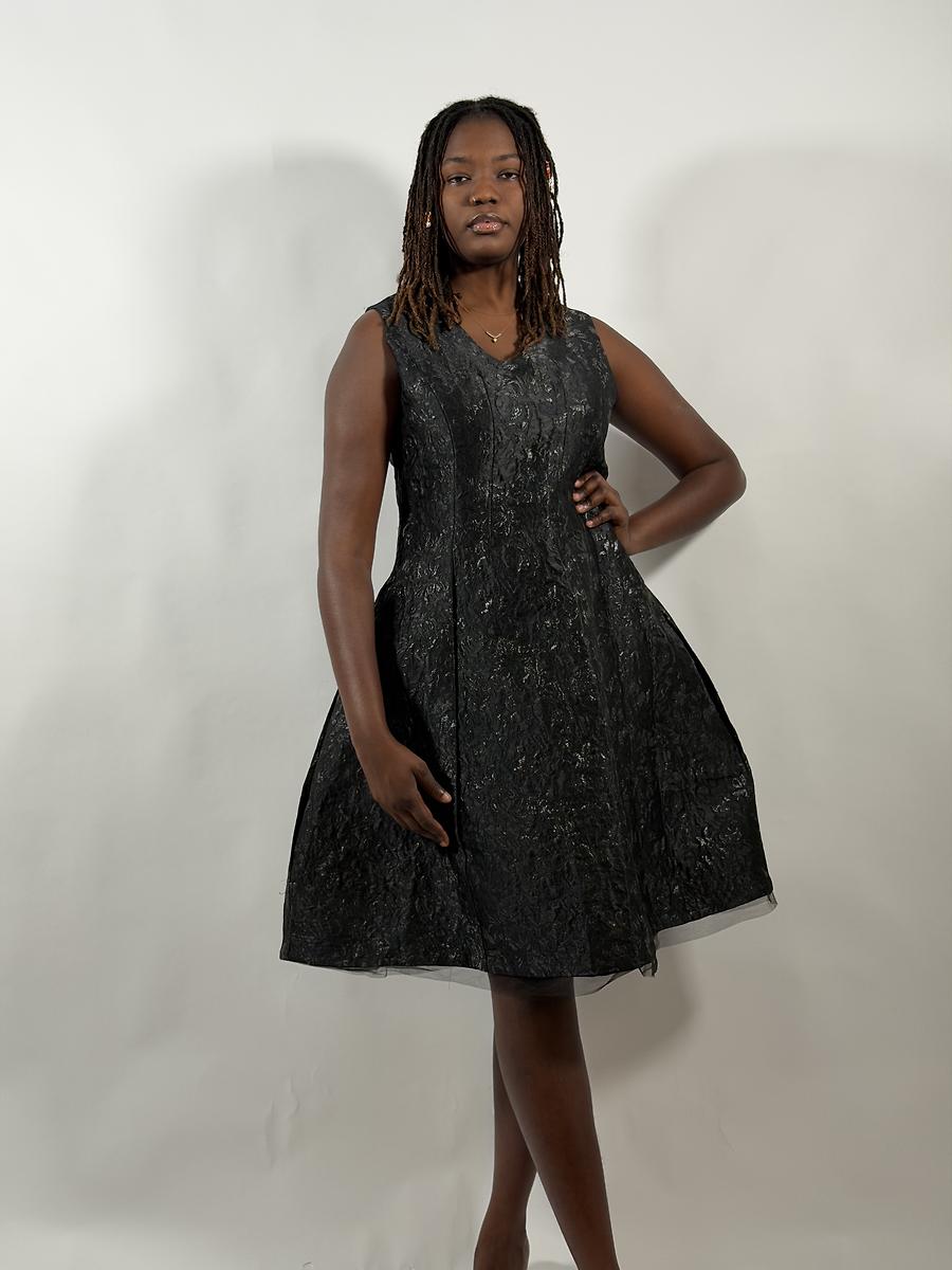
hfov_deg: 30.3
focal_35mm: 48
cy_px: 635
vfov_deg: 39.7
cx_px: 476
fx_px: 1760
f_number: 1.78
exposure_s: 1/99
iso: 80
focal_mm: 6.76
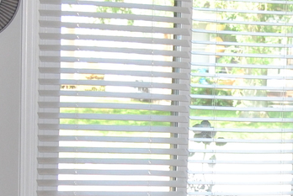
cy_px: 241
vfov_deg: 8.2
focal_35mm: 167
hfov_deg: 12.1
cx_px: 314
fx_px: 1361
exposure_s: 1/160
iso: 400
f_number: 4
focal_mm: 24
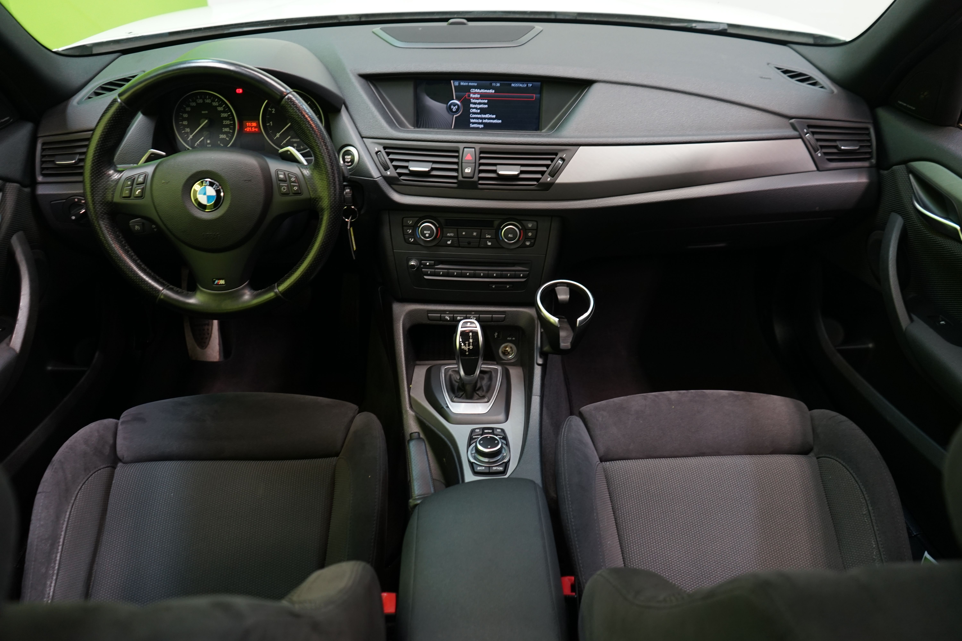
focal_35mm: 28
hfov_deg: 65.5
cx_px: 481
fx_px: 748
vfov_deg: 46.4
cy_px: 320
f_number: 3.5
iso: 640
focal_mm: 28
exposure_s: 1/30
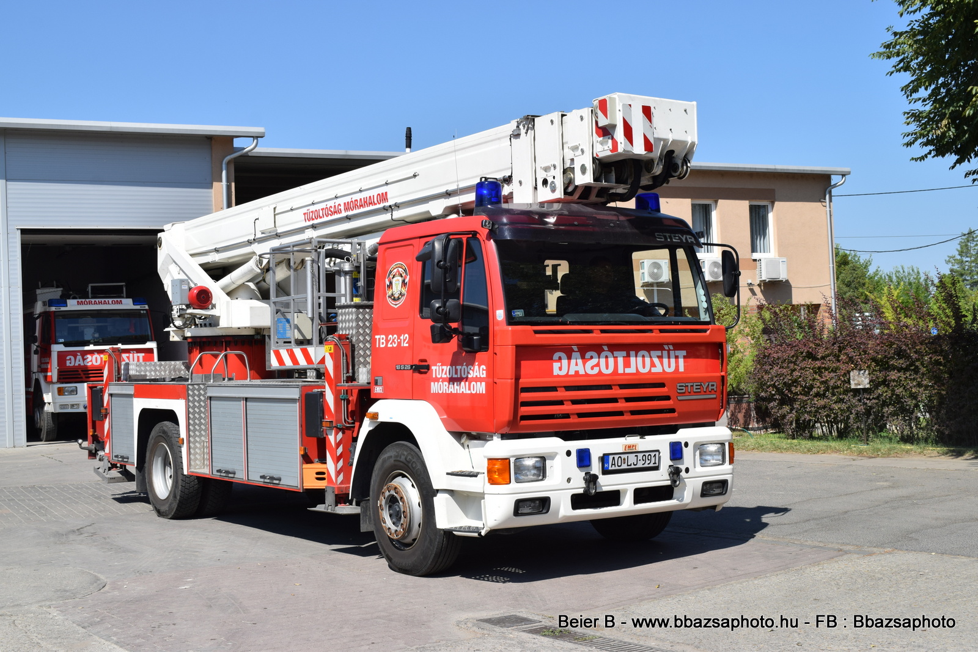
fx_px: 1386
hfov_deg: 38.9
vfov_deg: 26.5
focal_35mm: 51
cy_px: 326
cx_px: 489
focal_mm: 34
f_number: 11
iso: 200
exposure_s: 1/500
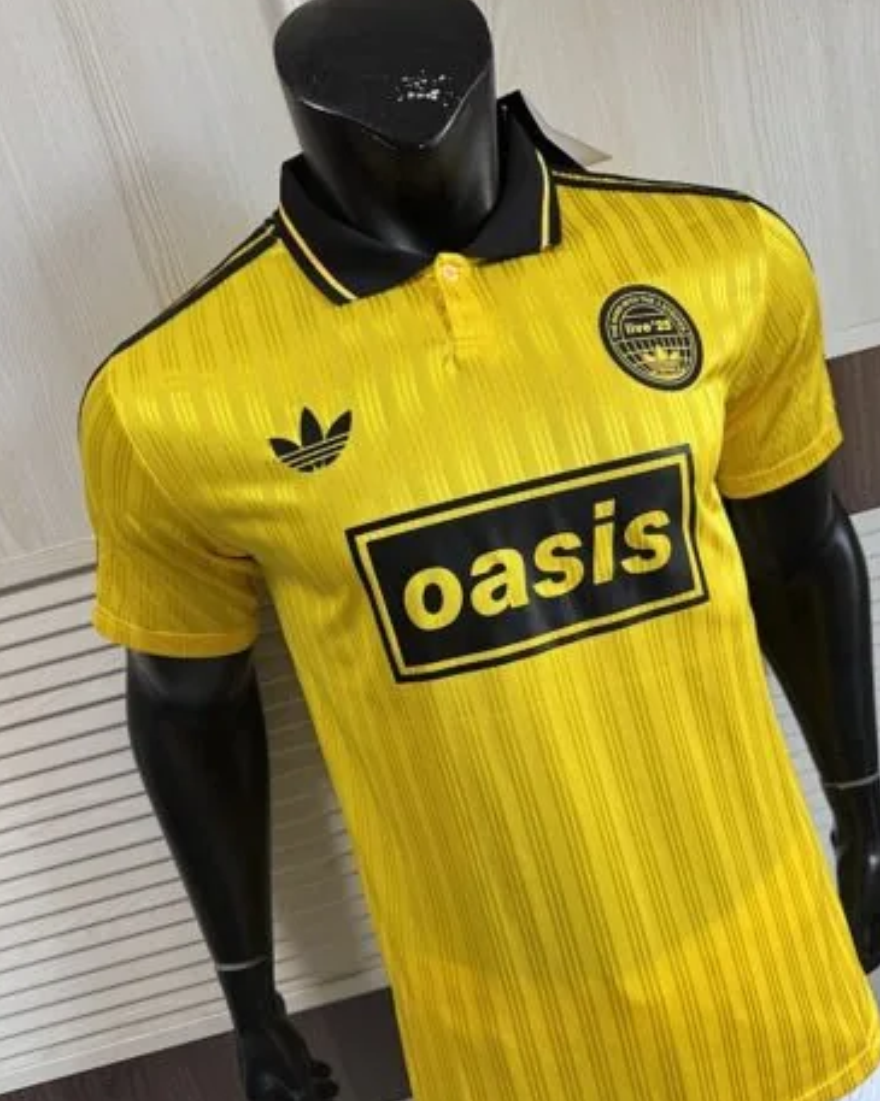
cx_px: 453
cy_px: 599
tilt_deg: -17.9
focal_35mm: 26
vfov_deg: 65.9
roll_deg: +13.3
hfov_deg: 54.9
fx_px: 847
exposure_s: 1/121
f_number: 1.78
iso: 160
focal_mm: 6.76
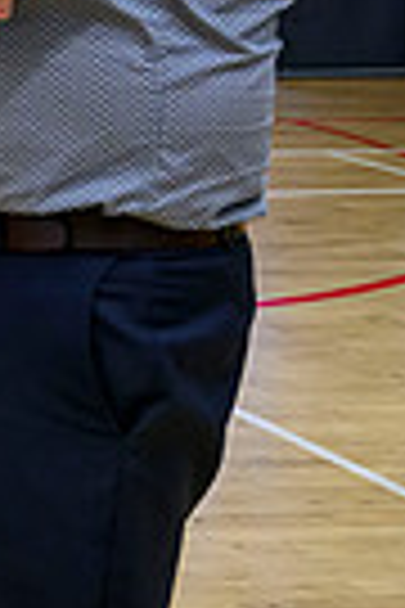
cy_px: -2
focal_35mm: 116
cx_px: -846
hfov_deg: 9.2
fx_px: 1957
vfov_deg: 17.2
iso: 3200
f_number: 4
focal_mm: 27
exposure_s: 1/250
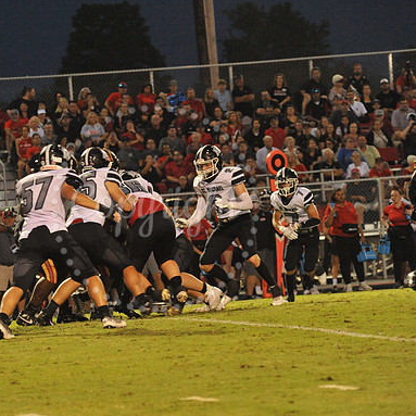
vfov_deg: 6.8
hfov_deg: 6.8
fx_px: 3494
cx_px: 155
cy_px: 207
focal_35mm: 257
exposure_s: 1/200
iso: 6400
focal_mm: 200
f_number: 5.6
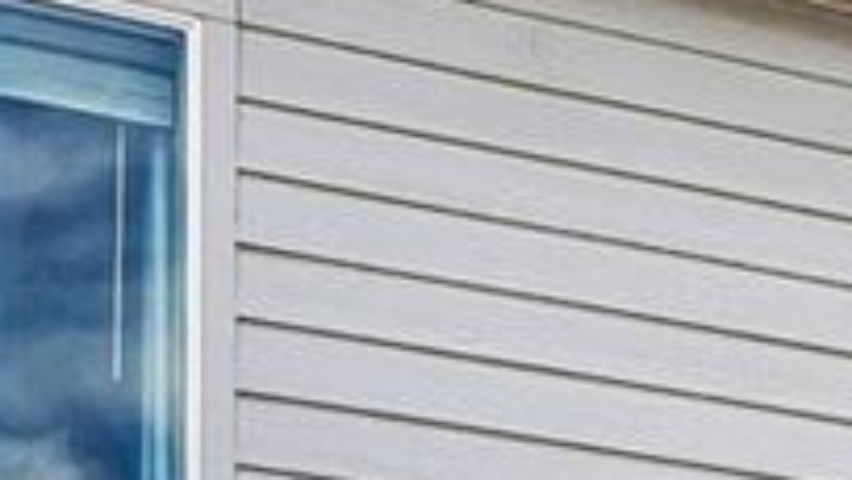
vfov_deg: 7.6
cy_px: 1181
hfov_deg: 14.4
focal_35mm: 148
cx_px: 768
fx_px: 3345
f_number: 8
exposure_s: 1/200
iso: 100
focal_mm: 12
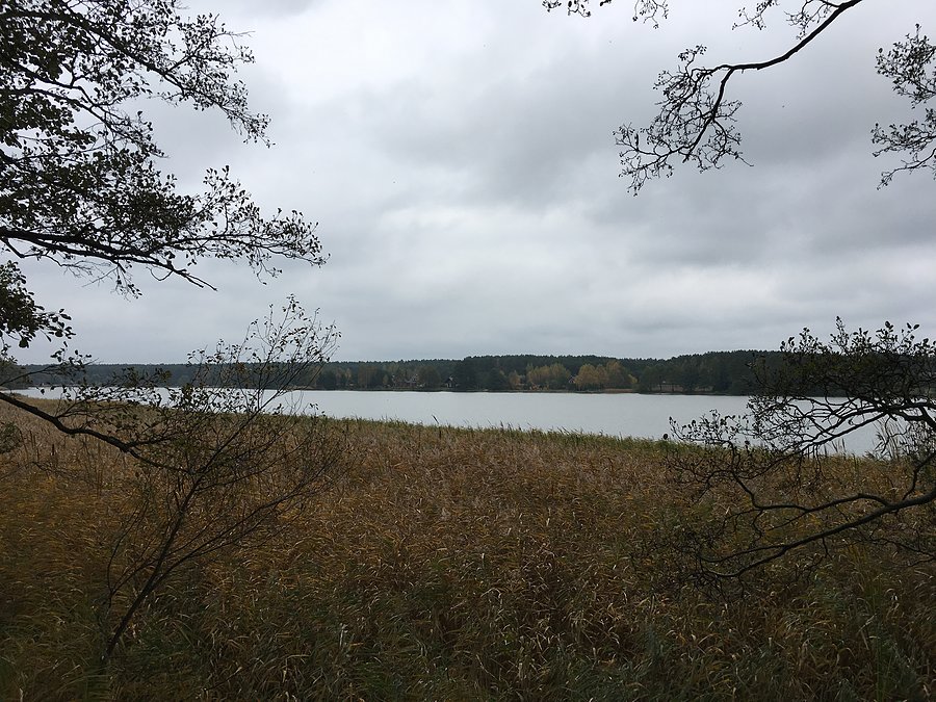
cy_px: 351
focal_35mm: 29
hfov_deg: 61.7
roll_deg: -0.5
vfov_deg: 48.2
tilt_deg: +2.0
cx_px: 468
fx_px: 784
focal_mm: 4.15
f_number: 2.2
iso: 25
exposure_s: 1/657
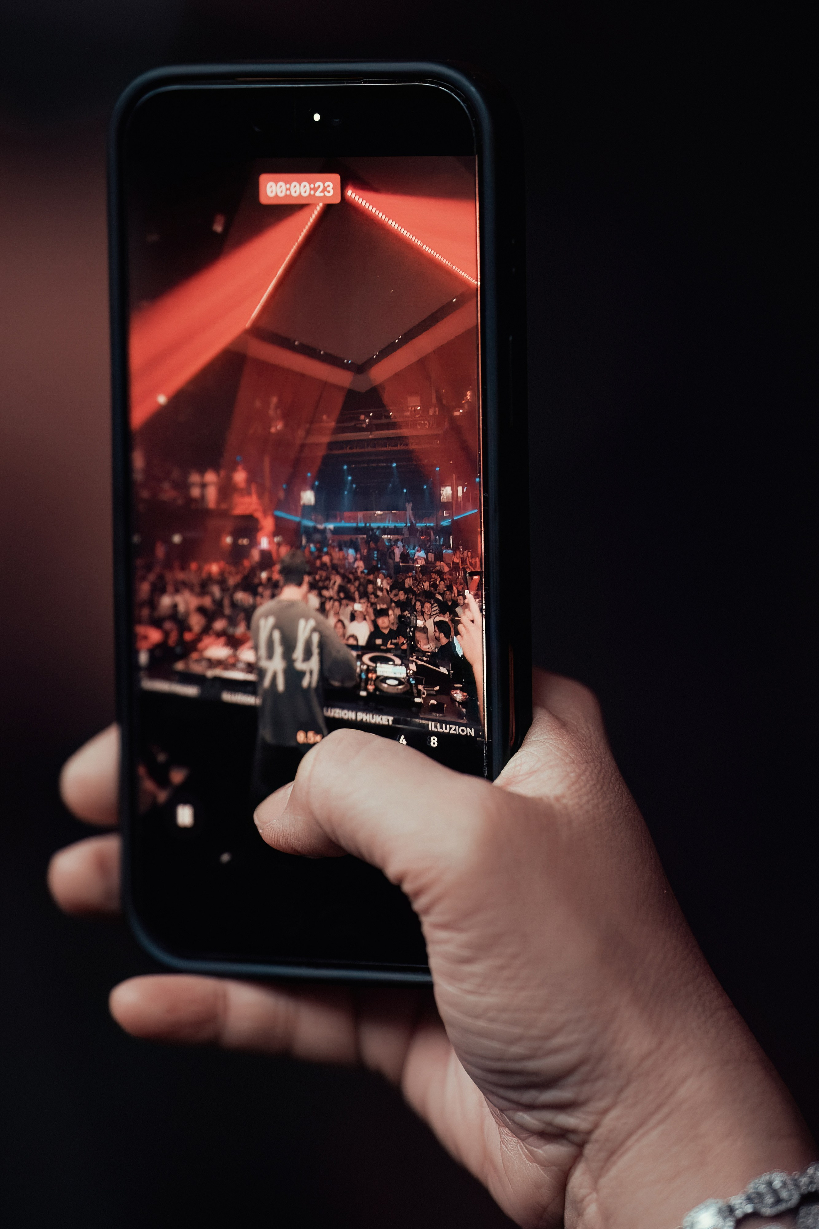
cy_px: 614
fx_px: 6893
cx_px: 410
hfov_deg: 6.8
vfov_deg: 10.2
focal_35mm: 202
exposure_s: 1/250
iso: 1600
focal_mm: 135
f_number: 1.8
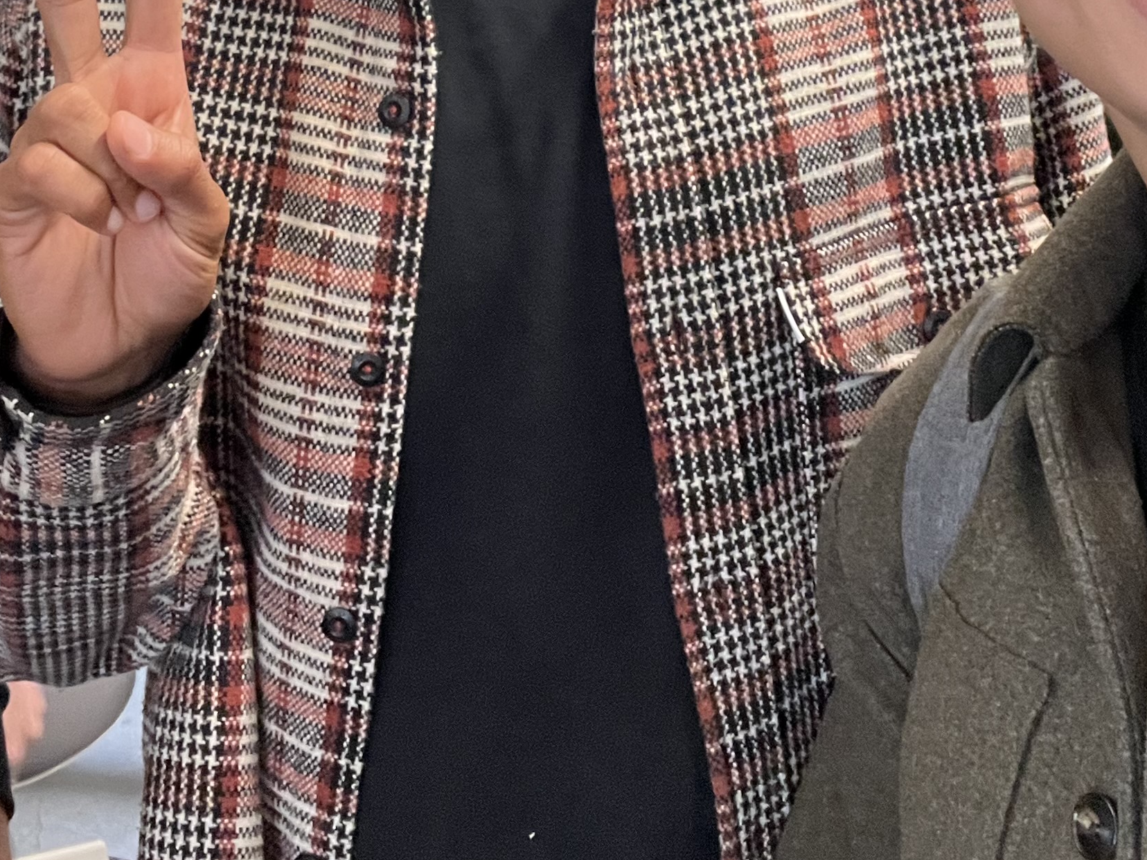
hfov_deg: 34.3
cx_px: 540
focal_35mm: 56
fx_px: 1856
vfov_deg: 23.8
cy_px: -166
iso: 320
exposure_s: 1/40
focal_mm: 2.71
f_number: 2.2
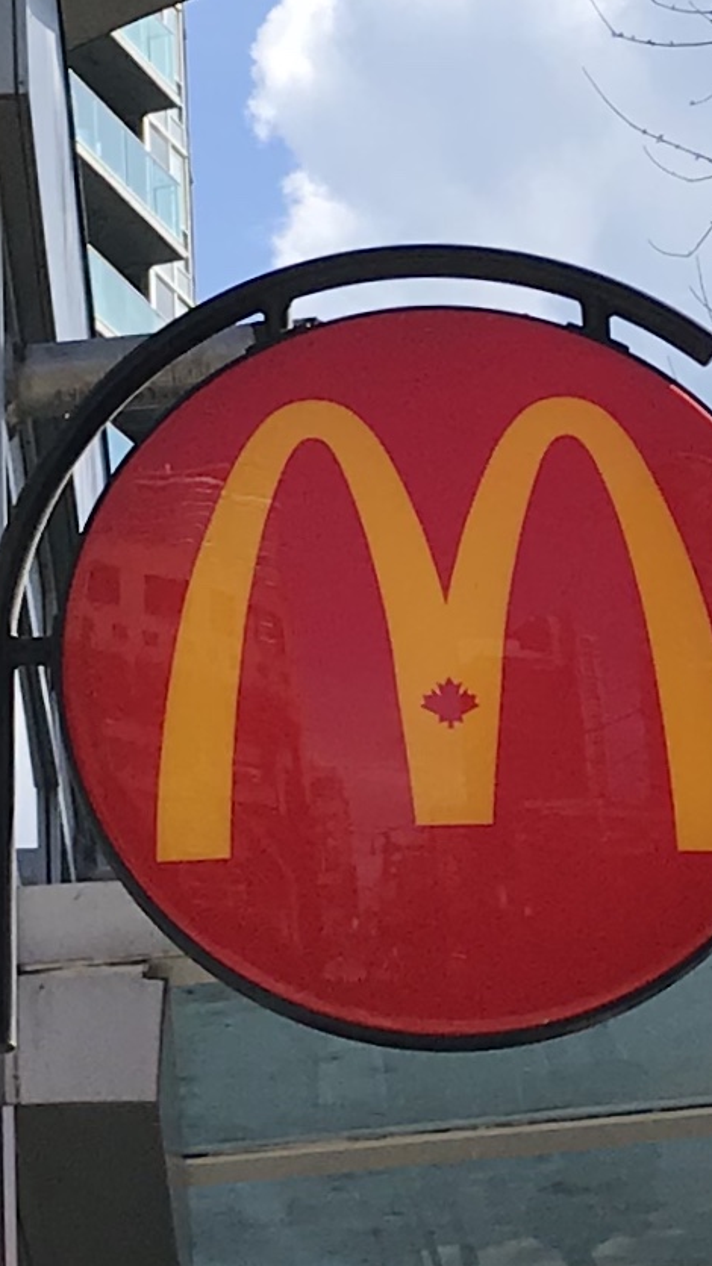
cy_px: 642
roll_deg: +2.5
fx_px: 1041
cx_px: 440
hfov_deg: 37.6
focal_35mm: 31
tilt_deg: +23.5
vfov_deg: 62.6
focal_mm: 3.99
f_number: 1.8
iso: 20
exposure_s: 1/2398
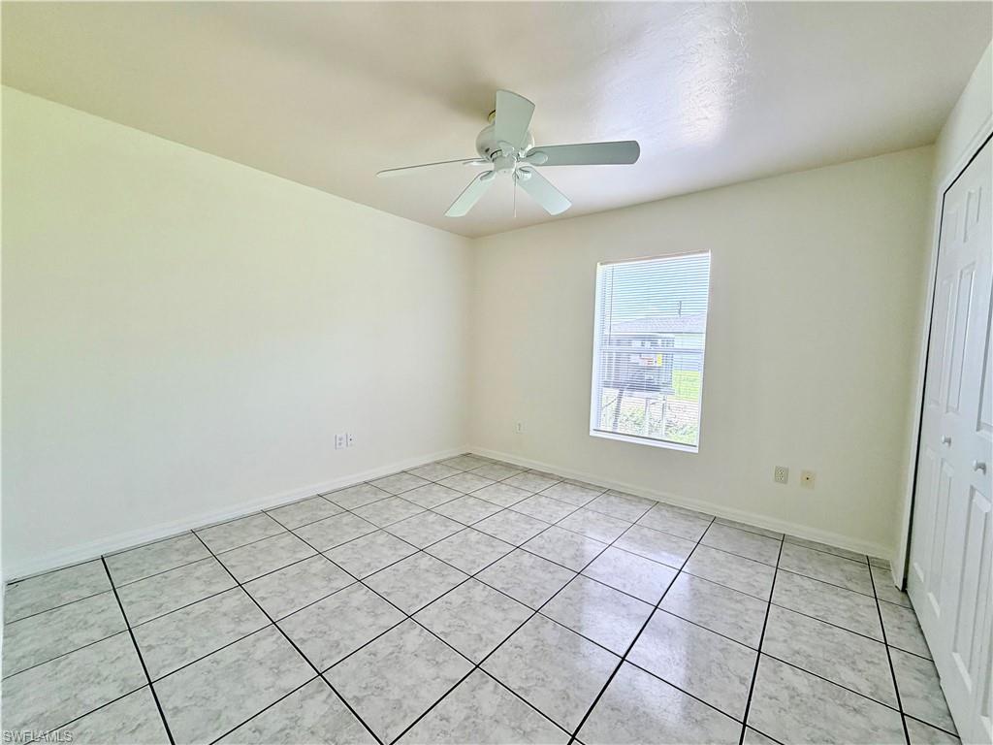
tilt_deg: -4.1
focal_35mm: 14
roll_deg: -1.2
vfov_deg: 85.7
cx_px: 496
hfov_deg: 102.1
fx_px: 402
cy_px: 372
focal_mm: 2.22
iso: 160
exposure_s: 1/120
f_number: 2.2
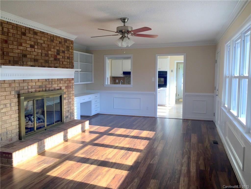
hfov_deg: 61.7
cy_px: 94
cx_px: 126
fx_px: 210
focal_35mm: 29
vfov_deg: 48.2
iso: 32
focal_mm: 4.15
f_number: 2.2
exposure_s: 1/121
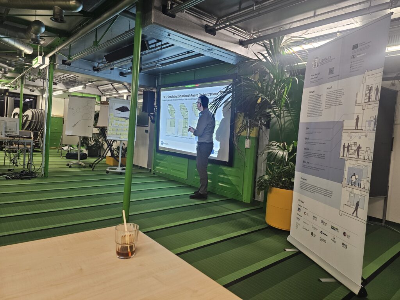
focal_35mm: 23
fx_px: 266
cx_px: 200
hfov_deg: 73.9
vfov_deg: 58.9
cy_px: 150
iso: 200
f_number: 1.7
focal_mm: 6.3
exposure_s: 1/59
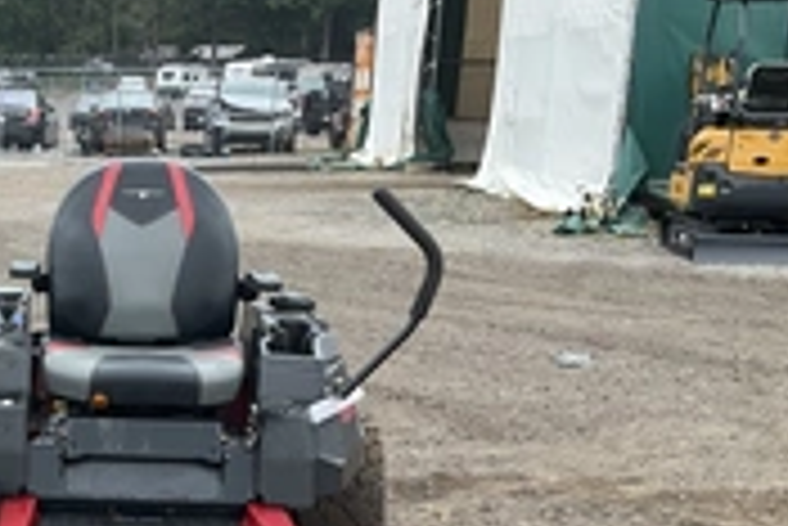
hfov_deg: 27.6
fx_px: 1512
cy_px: 539
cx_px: 14
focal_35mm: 69
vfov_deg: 19.2
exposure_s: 1/122
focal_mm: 3
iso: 20
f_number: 1.8
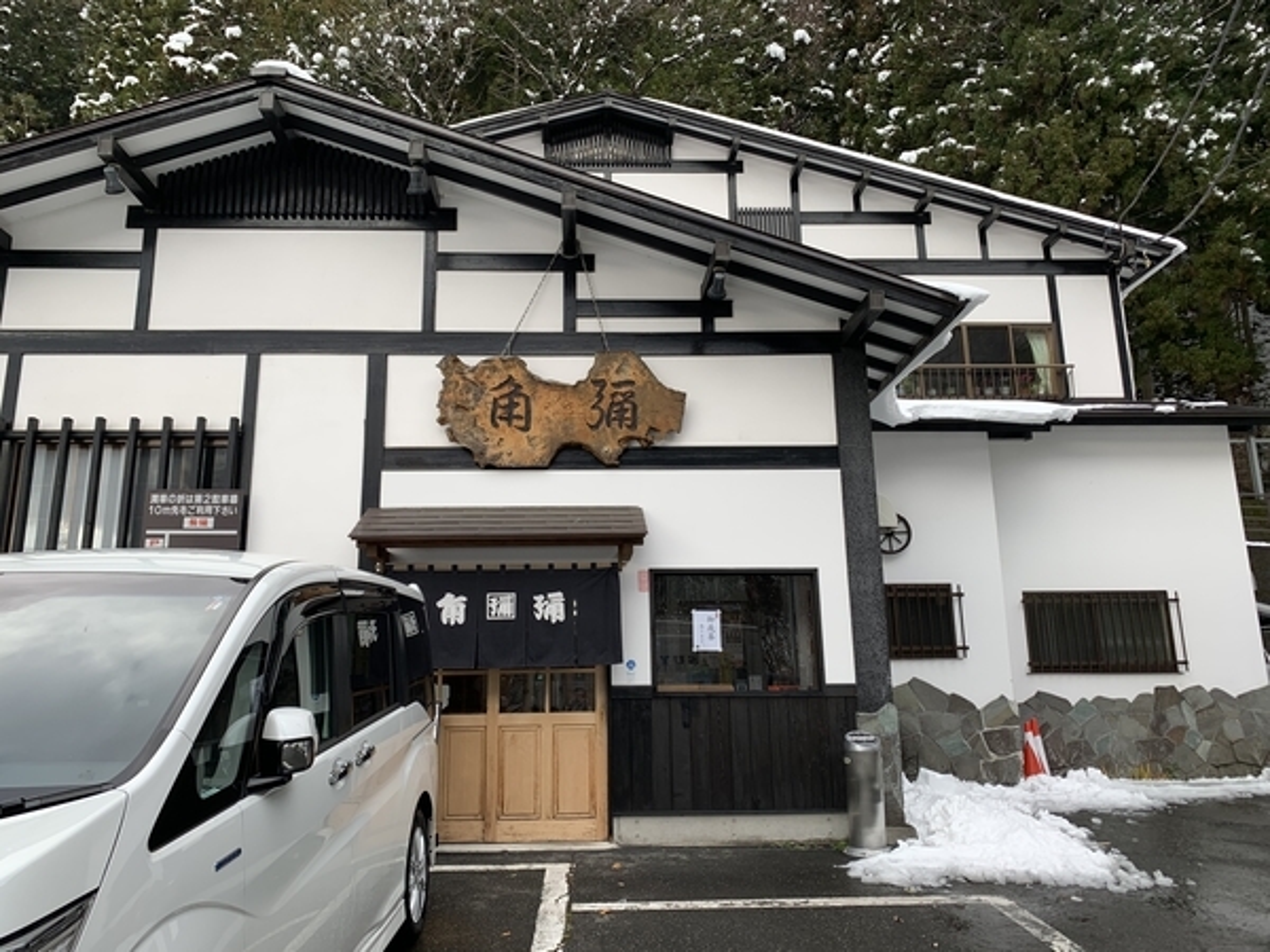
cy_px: 476
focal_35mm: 26
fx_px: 954
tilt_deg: +12.5
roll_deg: +0.4
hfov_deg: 67.3
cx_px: 635
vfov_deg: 53.1
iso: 25
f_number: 1.8
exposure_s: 1/471
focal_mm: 4.25
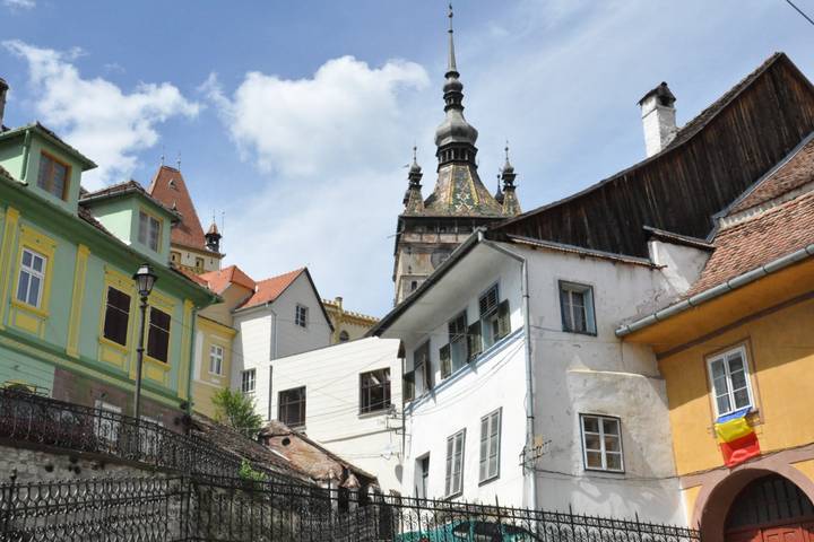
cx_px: 407
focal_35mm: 44
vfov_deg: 30.8
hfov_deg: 45.0
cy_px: 271
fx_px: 984
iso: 3200
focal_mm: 29
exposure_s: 1/4000
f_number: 11
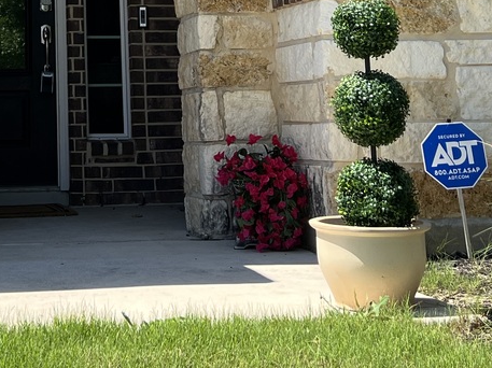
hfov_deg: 23.3
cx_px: 62
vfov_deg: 16.8
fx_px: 1165
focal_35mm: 82
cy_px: -130
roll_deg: -0.5
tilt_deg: +13.5
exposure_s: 1/1838
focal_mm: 5.7
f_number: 1.5
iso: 50
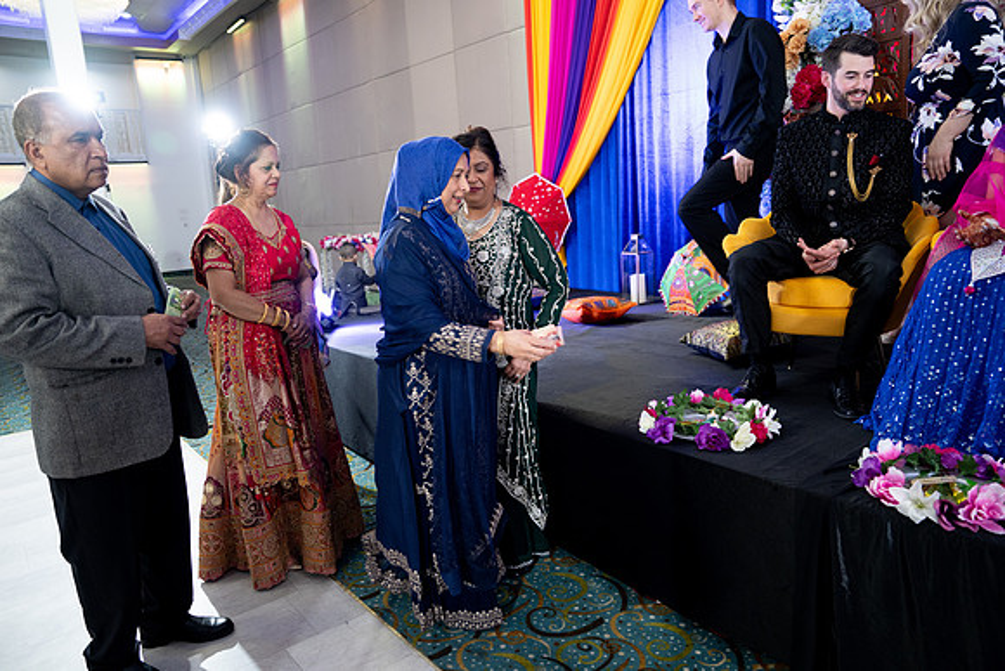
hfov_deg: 73.7
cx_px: 502
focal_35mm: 24
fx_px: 670
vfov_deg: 53.2
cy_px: 336
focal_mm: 24
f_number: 2.8
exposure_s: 1/125
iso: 1250
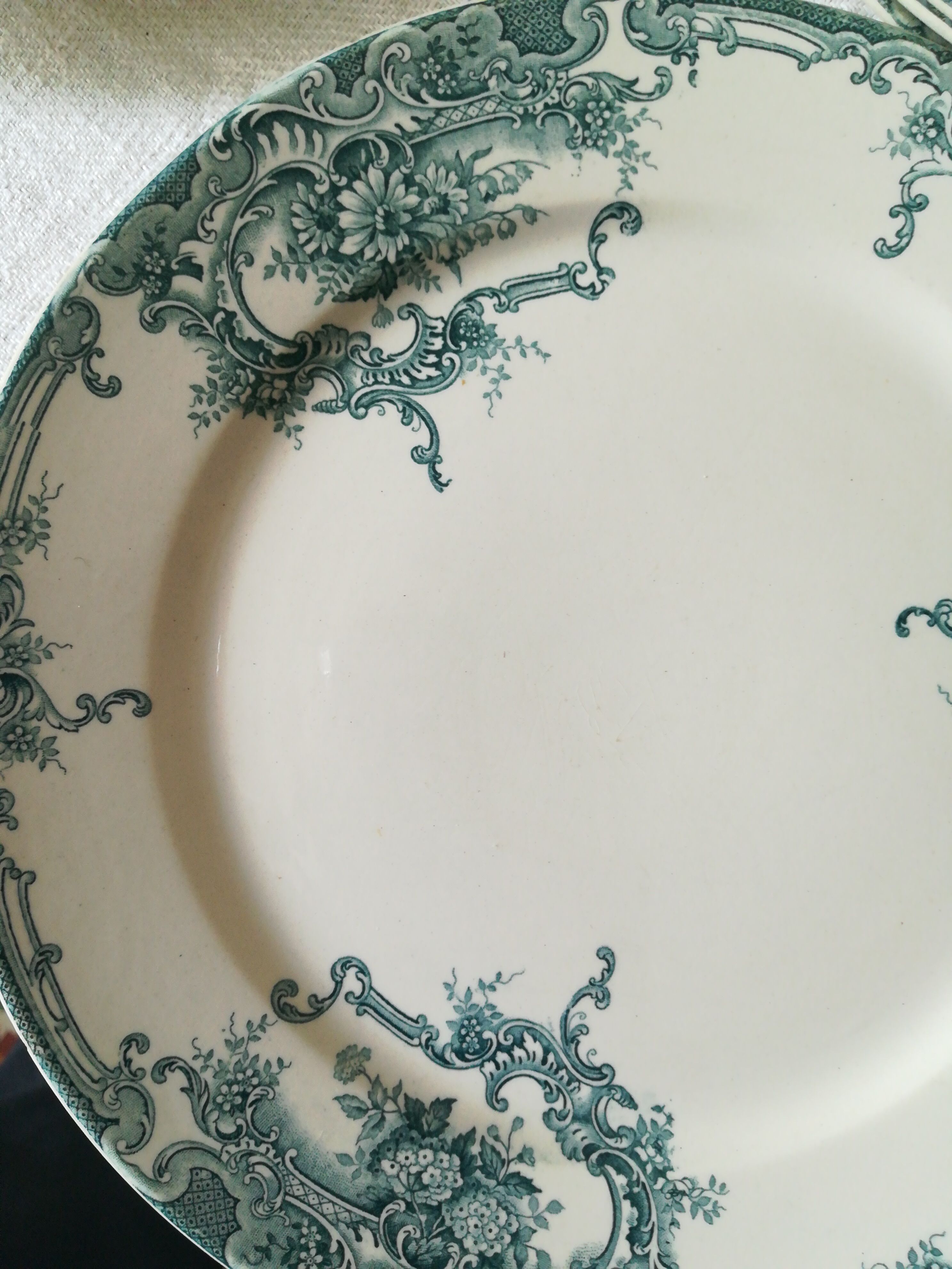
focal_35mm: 26
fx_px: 953
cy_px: 634
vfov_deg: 67.3
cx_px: 476
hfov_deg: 53.1
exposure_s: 1/33.3
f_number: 2.2
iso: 160
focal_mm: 3.83
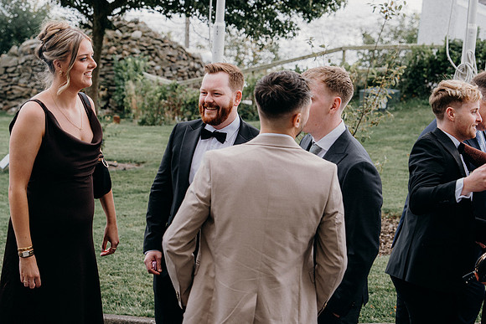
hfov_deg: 26.0
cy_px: 162
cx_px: 243
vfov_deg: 17.5
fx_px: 1053
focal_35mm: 78
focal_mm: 52
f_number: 3.5
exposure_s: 1/200
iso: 125
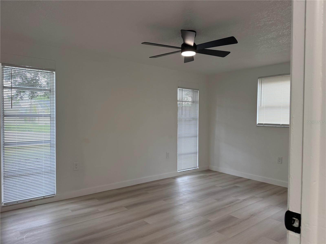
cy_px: 122
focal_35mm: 24
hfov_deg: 71.6
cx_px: 163
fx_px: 226
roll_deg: -0.3
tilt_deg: -0.6
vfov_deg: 56.8
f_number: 1.78
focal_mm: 6.76
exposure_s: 1/210
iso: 125
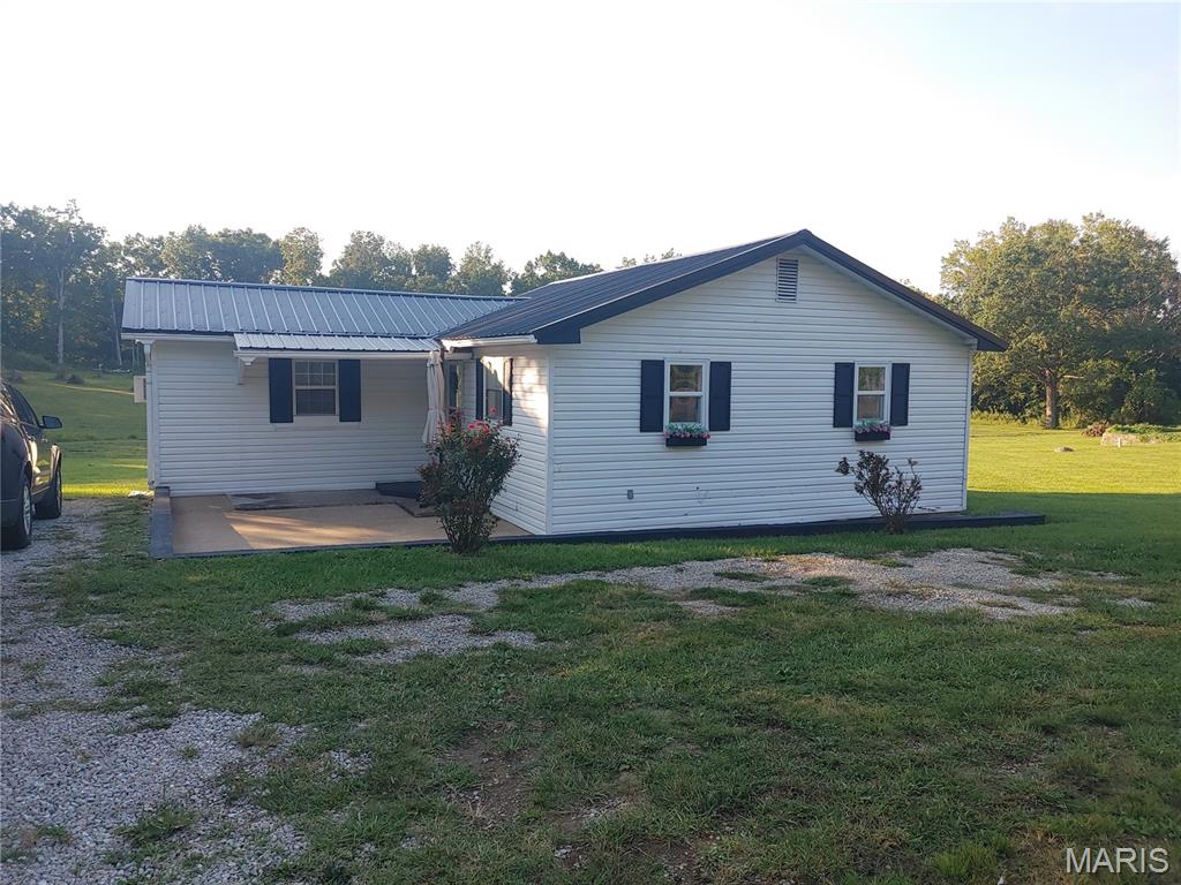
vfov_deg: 53.1
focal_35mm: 26
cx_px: 590
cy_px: 442
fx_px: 887
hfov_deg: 67.3
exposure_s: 1/394
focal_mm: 4.81
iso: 50
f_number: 1.8
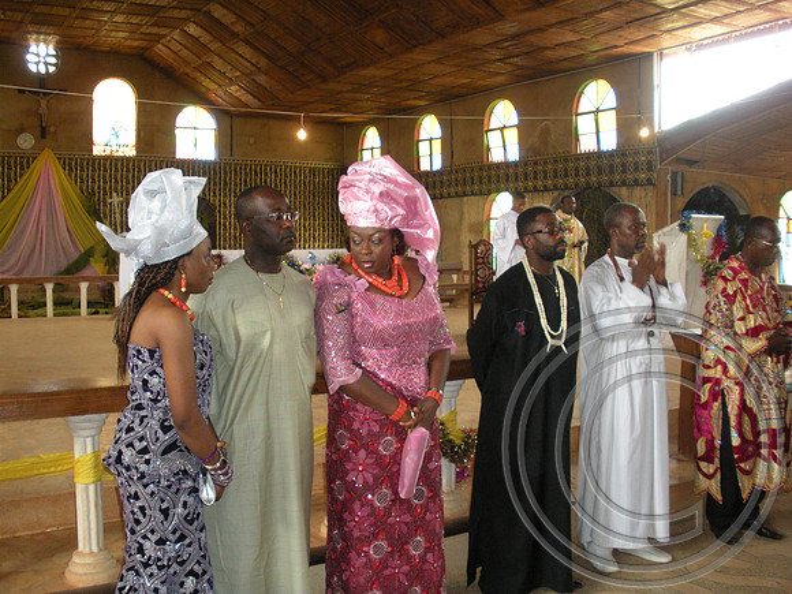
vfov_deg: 39.7
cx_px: 396
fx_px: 824
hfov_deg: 51.4
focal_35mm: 36
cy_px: 297
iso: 260
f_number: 3.5
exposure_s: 1/30
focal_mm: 6.3
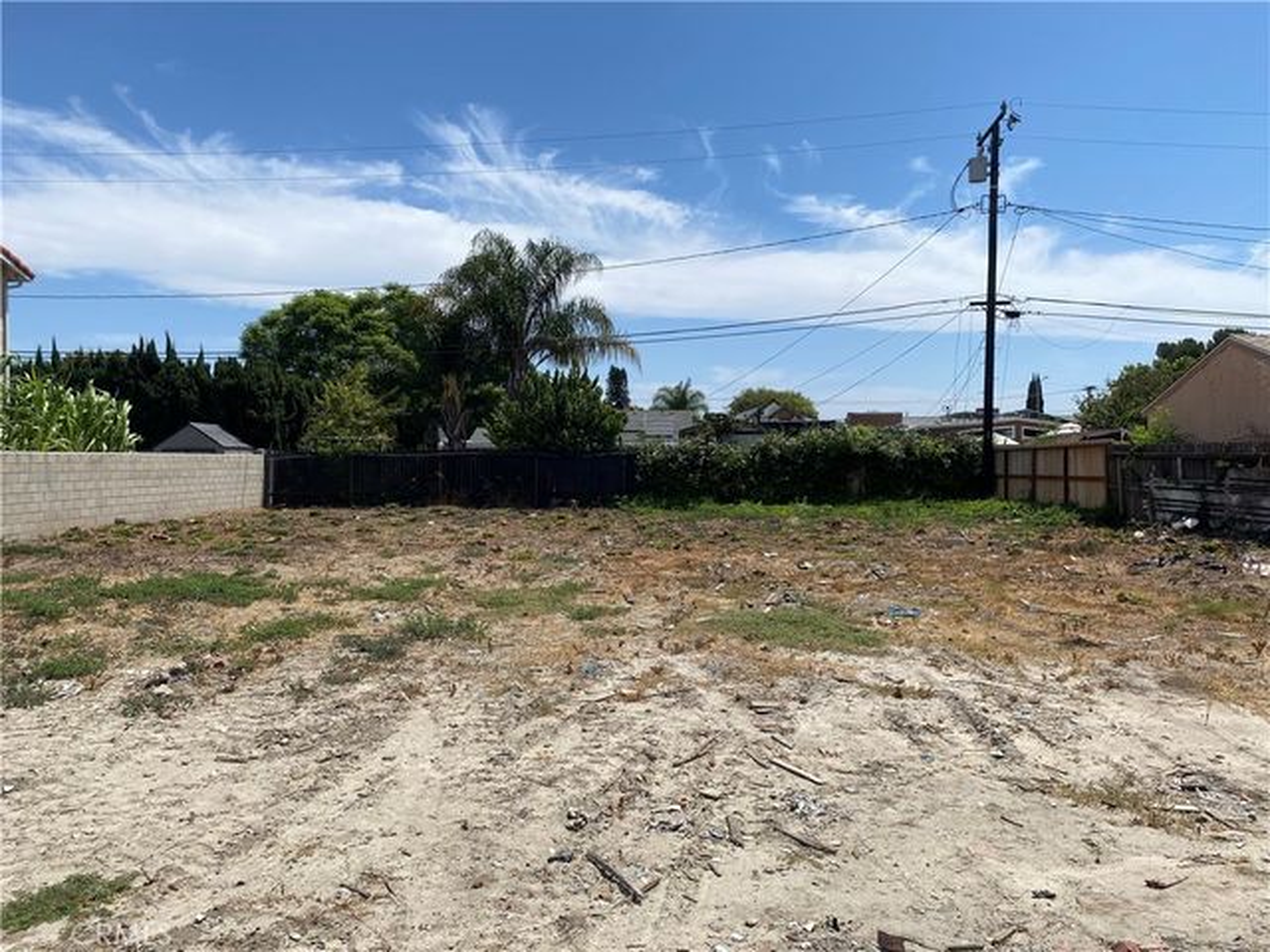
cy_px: 476
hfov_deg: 67.3
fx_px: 954
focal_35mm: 26
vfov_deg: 53.1
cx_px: 635
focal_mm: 4.25
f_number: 1.8
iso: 32
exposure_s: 1/4808
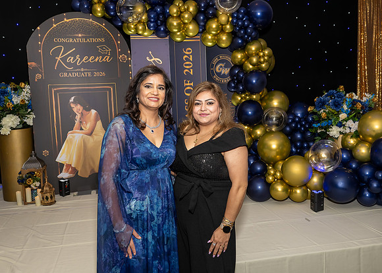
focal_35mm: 34
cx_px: 195
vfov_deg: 40.2
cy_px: 133
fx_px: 373
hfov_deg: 54.3
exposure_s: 1/250
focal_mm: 30
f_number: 8
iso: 800
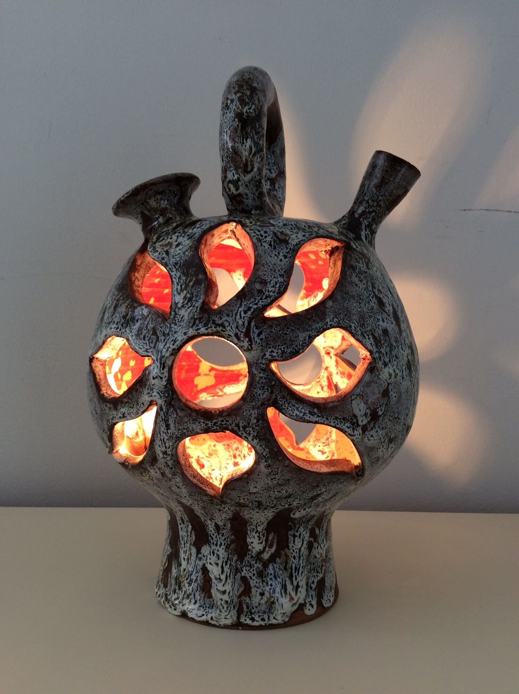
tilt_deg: -2.7
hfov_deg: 44.1
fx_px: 641
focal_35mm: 32
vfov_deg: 56.9
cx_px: 260
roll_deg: -1.3
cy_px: 347
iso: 32
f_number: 2.4
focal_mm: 3.3
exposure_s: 1/25
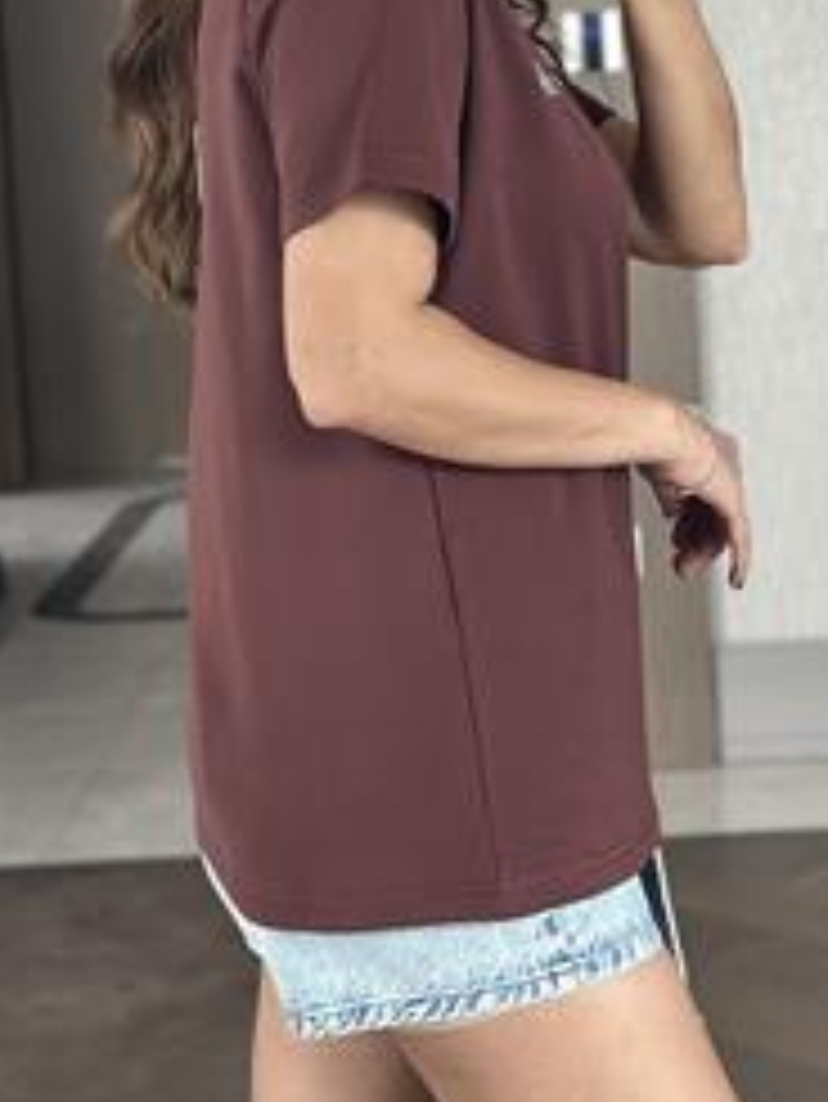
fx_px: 3155
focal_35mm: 99
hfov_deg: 14.9
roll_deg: +4.2
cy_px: 324
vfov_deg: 19.7
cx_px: 486
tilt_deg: -17.4
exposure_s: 1/60
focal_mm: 6.86
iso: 400
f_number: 1.78
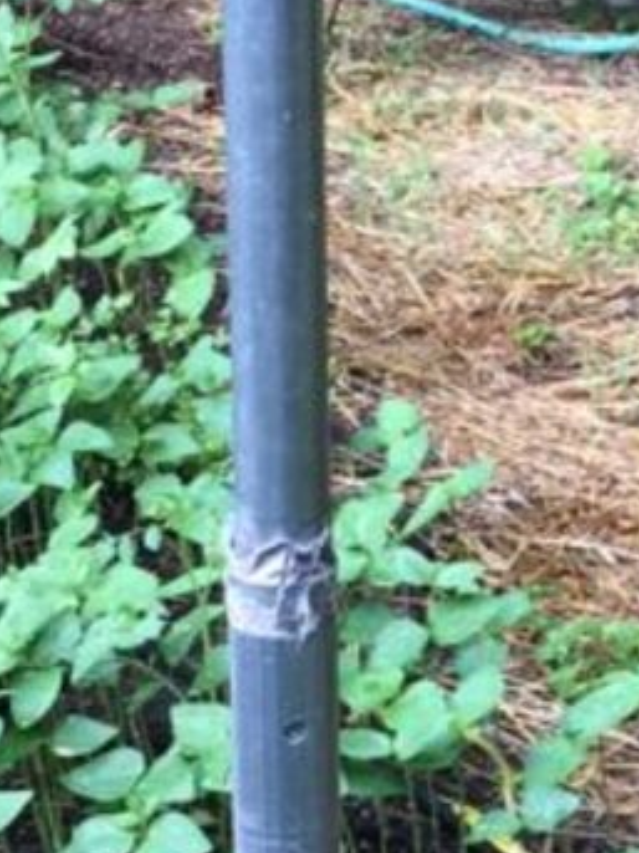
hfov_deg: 9.2
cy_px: 481
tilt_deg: -20.7
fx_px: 3891
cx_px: 935
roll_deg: -4.5
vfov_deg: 12.5
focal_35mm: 158
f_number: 2.2
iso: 25
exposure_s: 1/60
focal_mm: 4.15
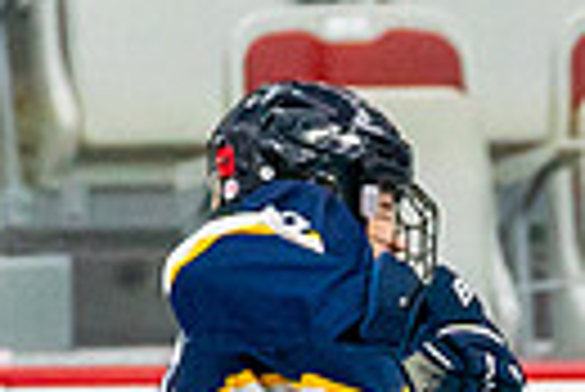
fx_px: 21799
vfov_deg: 1.0
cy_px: 873
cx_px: 751
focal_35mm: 1340
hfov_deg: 1.5
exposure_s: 1/1250
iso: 3200
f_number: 2.8
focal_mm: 171
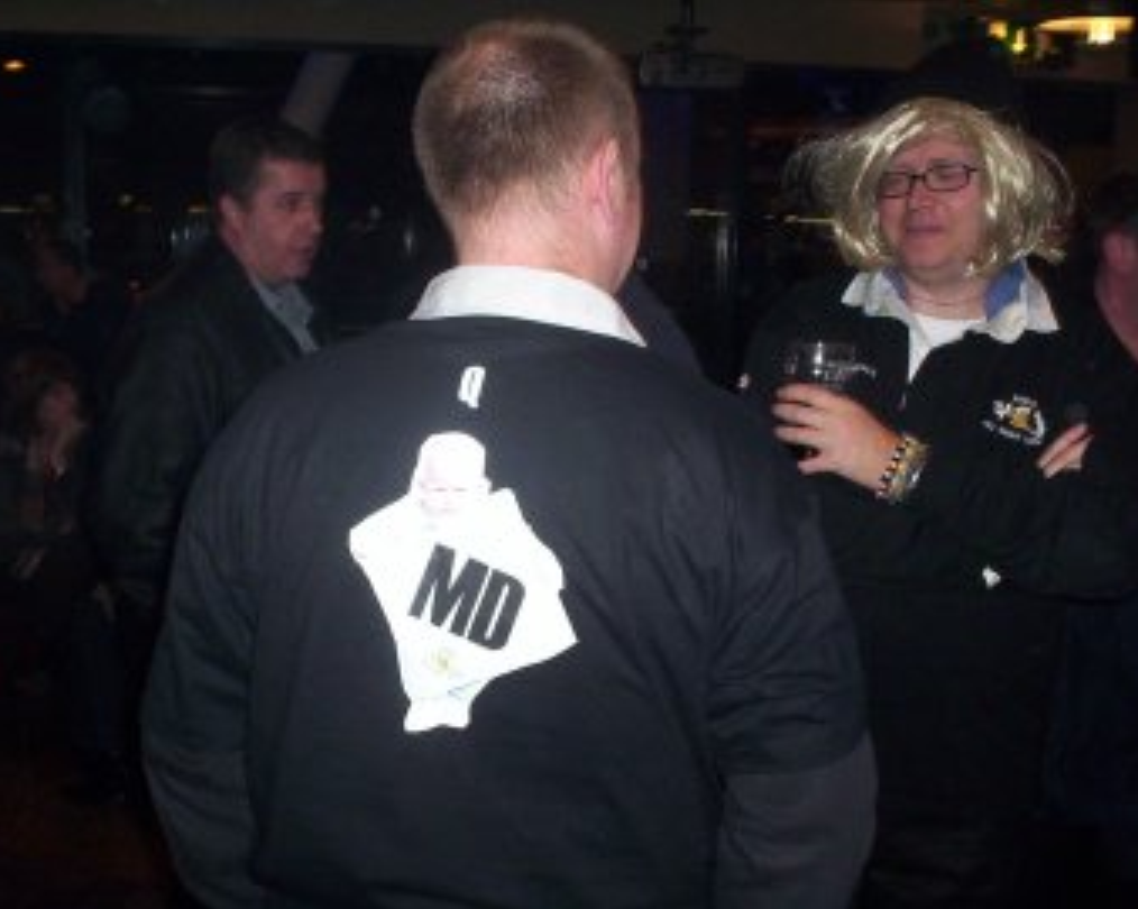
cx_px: 556
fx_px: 1481
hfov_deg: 42.0
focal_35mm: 44
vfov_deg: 34.1
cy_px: 505
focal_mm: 4.99
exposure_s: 1/60
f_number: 4.5
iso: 140
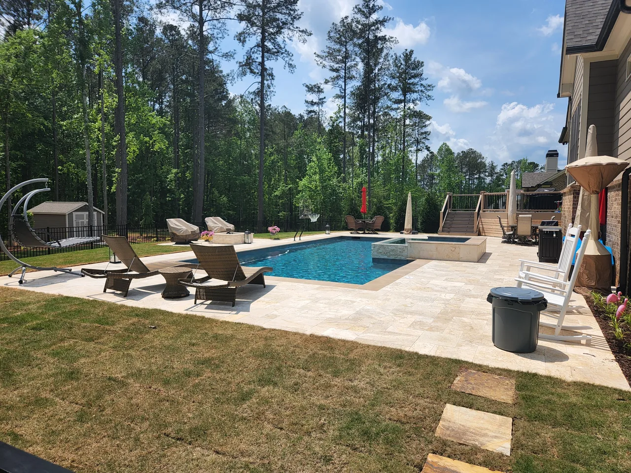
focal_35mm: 23
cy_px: 236
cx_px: 316
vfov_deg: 58.9
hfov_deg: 73.9
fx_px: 419
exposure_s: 1/2016
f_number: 1.8
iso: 20
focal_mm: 5.4
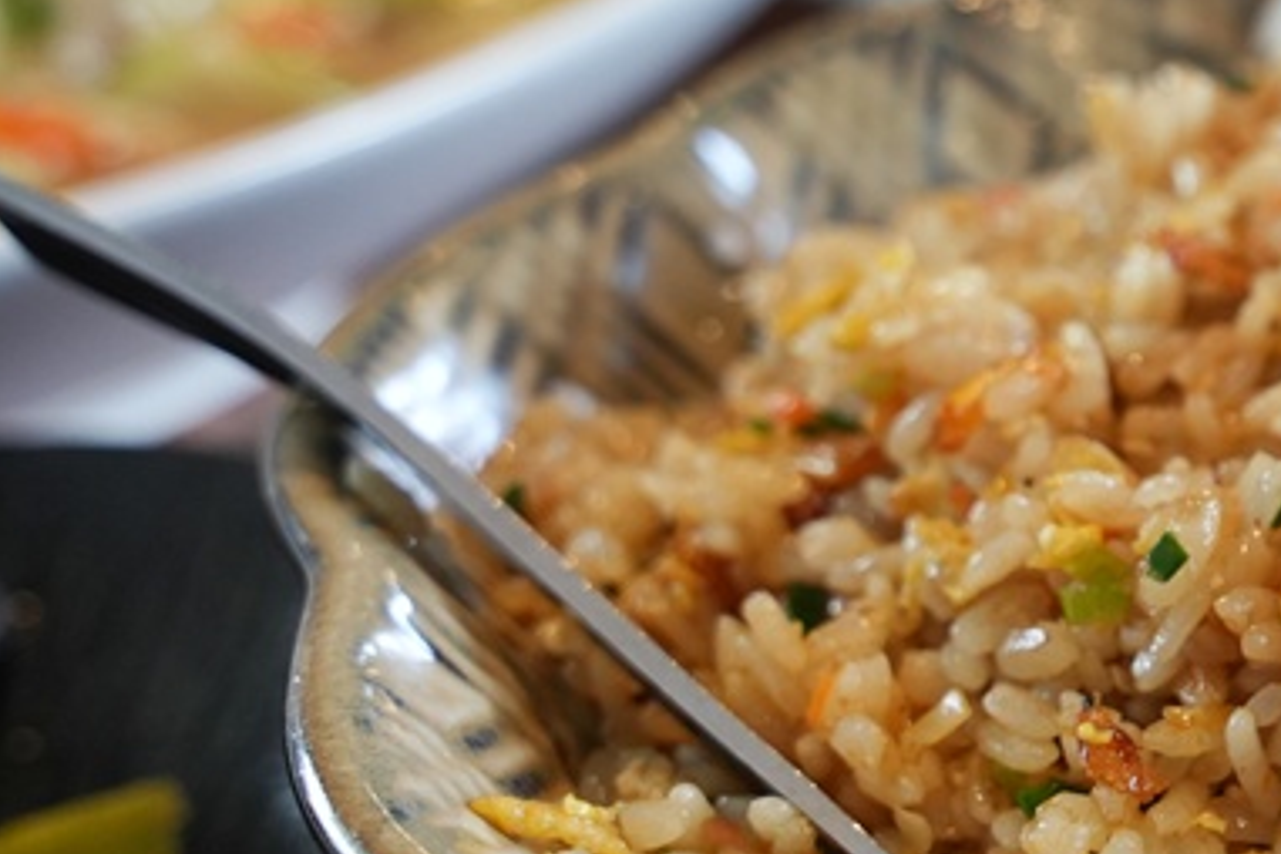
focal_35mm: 102
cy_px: 493
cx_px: 1600
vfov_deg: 13.4
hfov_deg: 18.8
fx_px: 3629
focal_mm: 38
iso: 1600
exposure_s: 1/125
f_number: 5
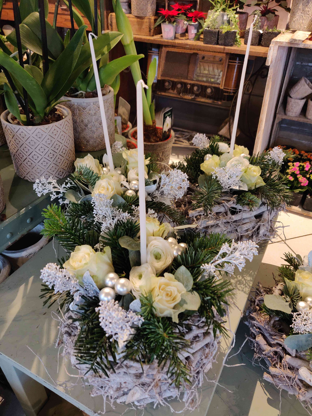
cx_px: 156
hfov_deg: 54.9
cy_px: 208
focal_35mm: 25
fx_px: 300
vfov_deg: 69.4
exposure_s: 1/25
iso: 640
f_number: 1.7
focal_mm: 4.25
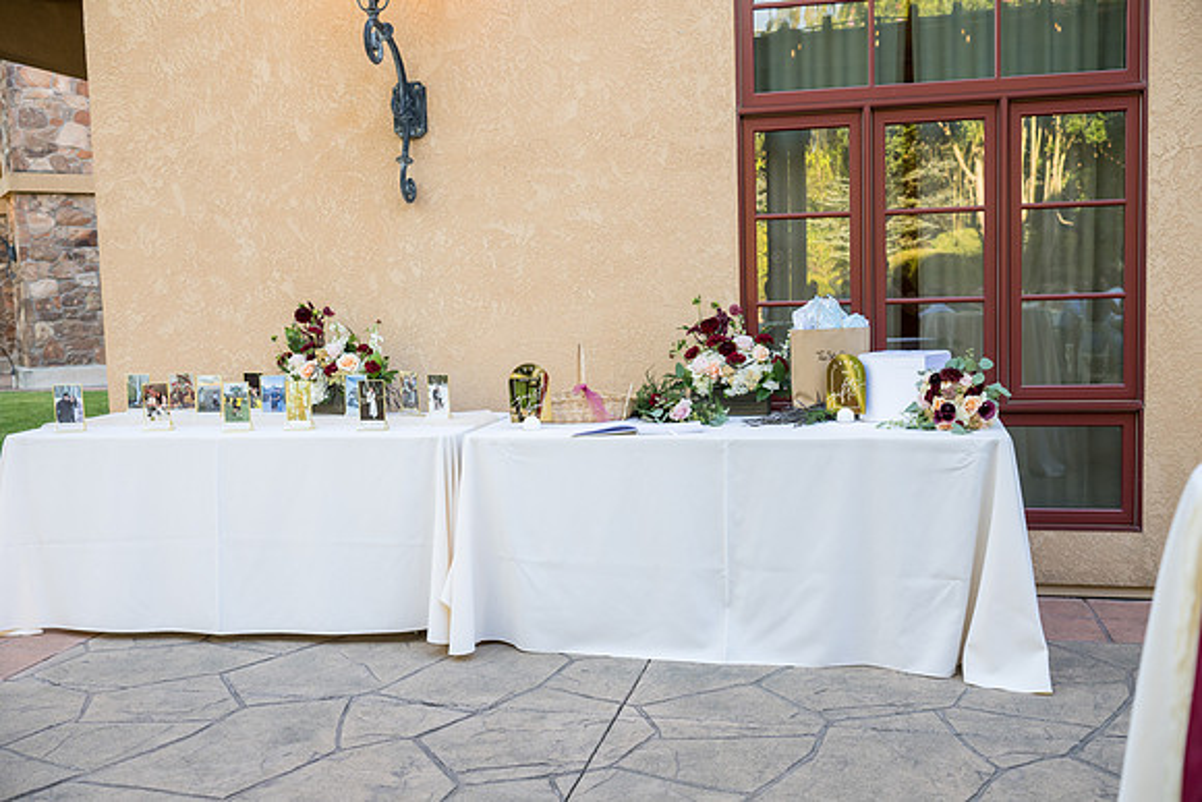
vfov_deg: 37.9
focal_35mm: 35
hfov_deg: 54.4
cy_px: 401
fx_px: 1169
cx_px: 601
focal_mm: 35
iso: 800
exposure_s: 1/400
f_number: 4
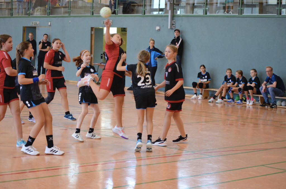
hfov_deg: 24.7
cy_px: 94
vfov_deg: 16.5
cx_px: 143
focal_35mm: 82
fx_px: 654
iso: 1600
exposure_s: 1/320
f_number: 4
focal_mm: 55
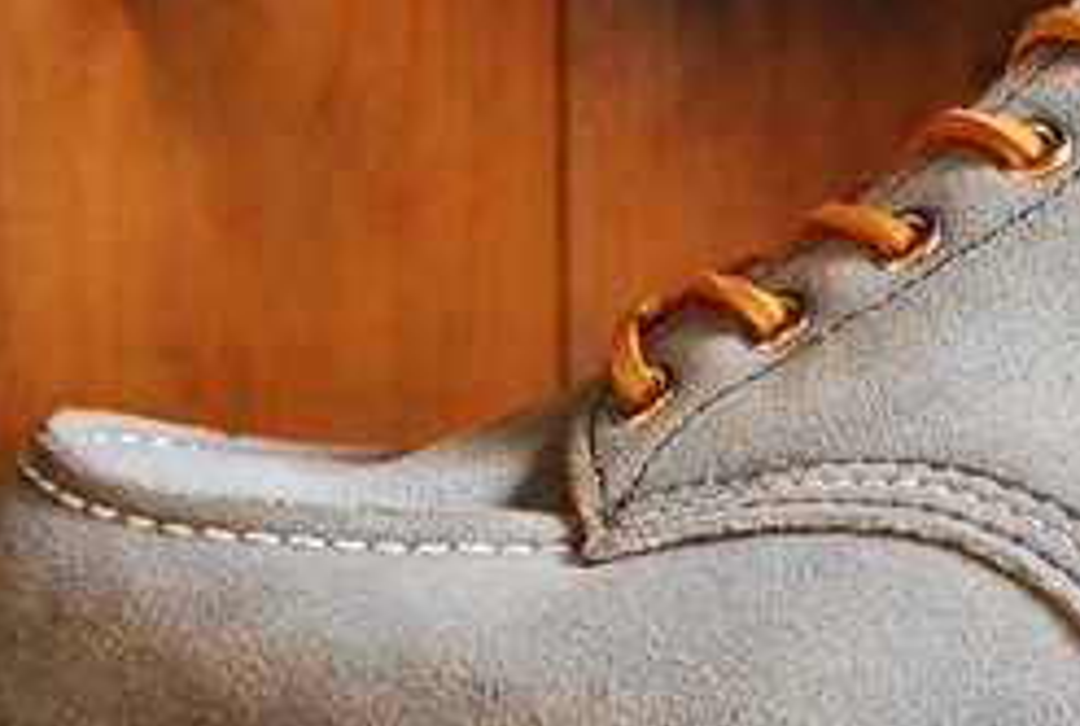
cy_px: 346
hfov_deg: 17.9
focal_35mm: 112
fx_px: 3374
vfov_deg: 12.3
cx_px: 1006
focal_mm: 31
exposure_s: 1/15
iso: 1000
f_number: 4.2
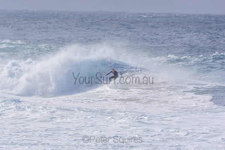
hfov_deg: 2.7
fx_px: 4688
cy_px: 75
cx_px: 112
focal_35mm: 750
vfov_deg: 1.8
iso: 160
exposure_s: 1/2000
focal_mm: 500
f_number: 5.6
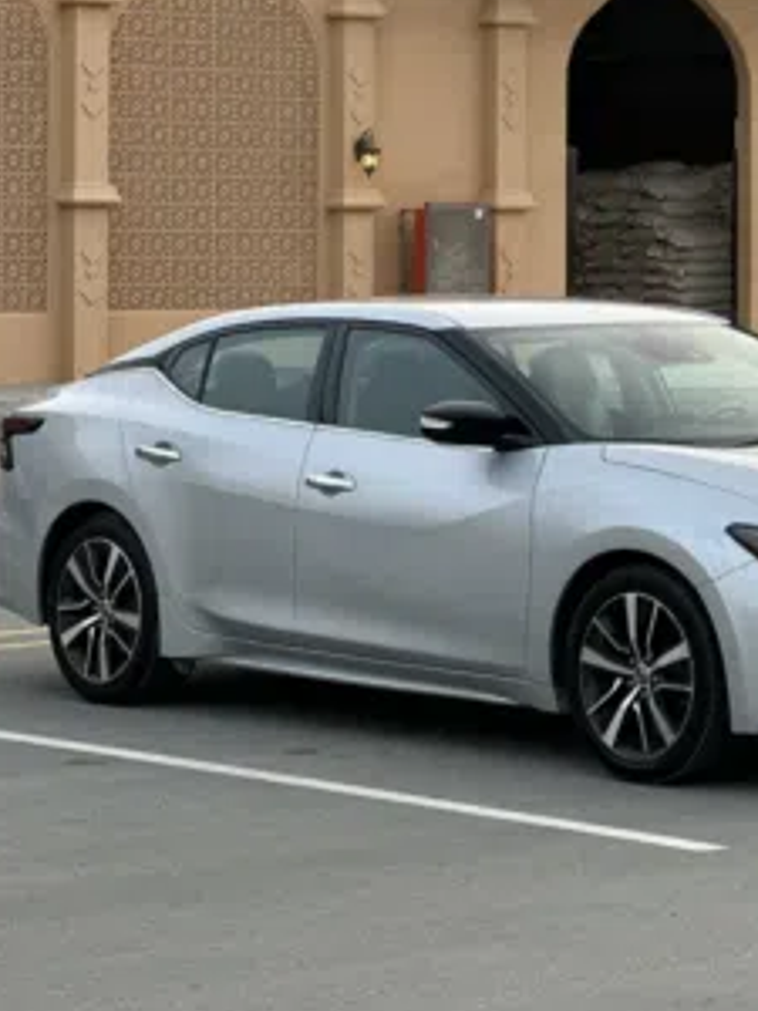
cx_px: 586
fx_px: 4000
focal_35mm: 137
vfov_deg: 14.3
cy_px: 211
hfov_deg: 10.8
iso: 64
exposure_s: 1/121
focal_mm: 9
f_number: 2.8
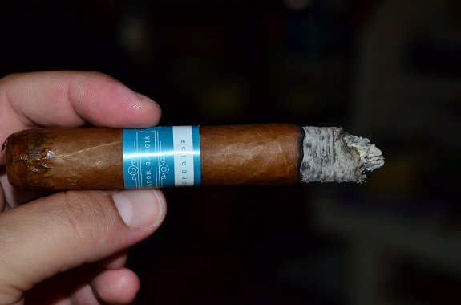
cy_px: 152
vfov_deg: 16.5
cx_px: 230
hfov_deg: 24.7
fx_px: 1054
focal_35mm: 82
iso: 1400
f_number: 5.6
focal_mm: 55
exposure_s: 1/60
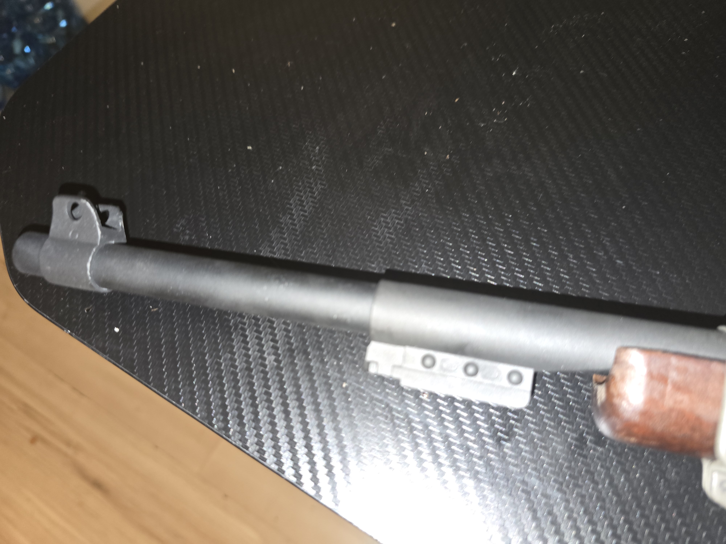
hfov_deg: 73.9
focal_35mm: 23
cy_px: 272
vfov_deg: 58.9
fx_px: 482
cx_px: 363
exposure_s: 1/12
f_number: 1.7
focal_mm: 6.3
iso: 250
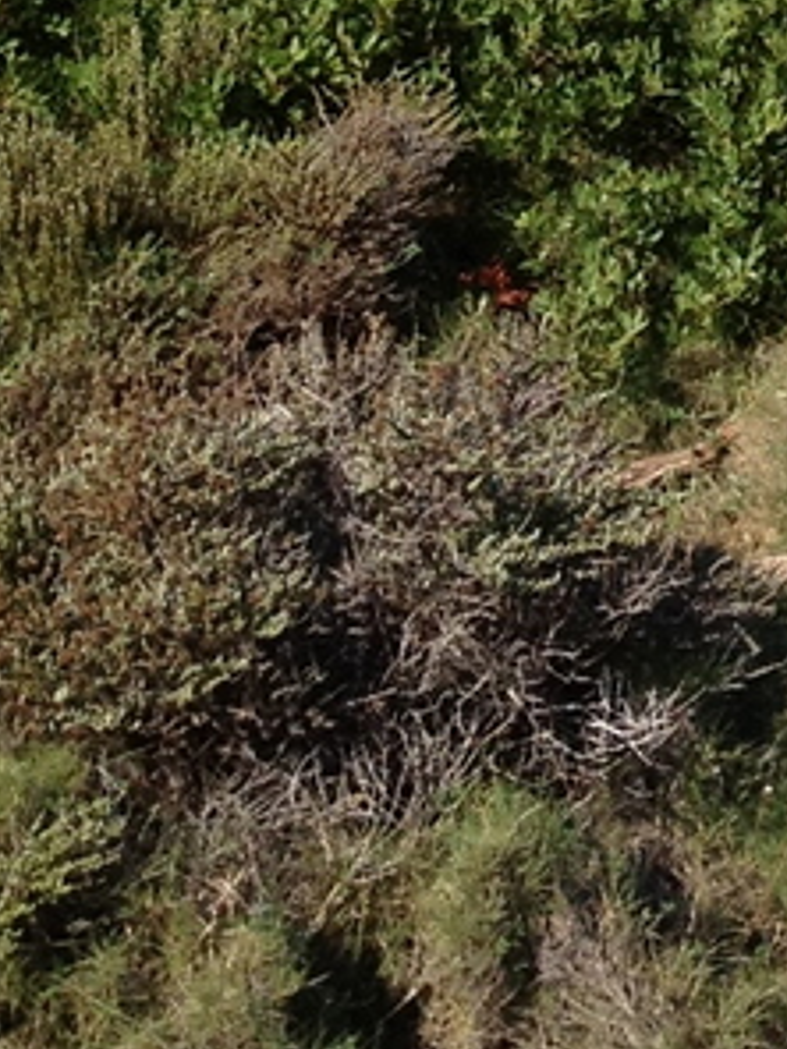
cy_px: -1425
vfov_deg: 9.4
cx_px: 1822
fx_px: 5729
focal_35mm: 189
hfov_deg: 7.4
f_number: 2.4
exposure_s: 1/1042
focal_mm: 4.28
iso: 64
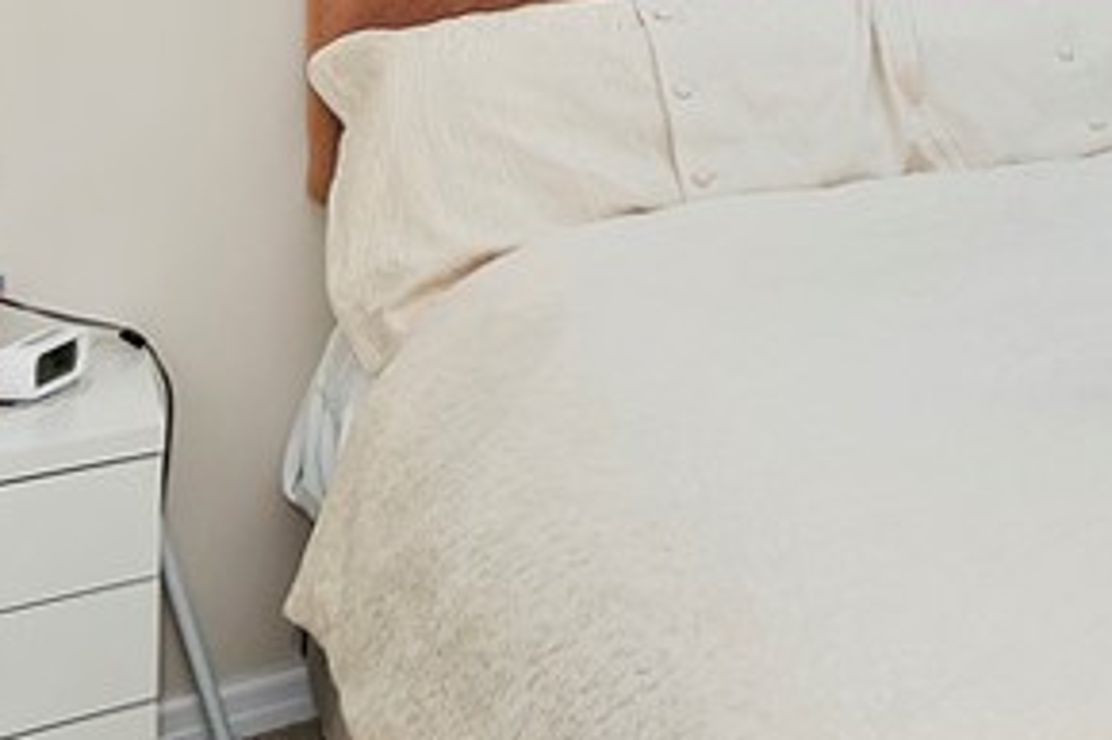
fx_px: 1636
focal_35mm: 53
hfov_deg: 30.7
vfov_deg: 23.0
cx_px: 1392
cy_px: -194
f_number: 8
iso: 400
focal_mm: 10
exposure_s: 1/30
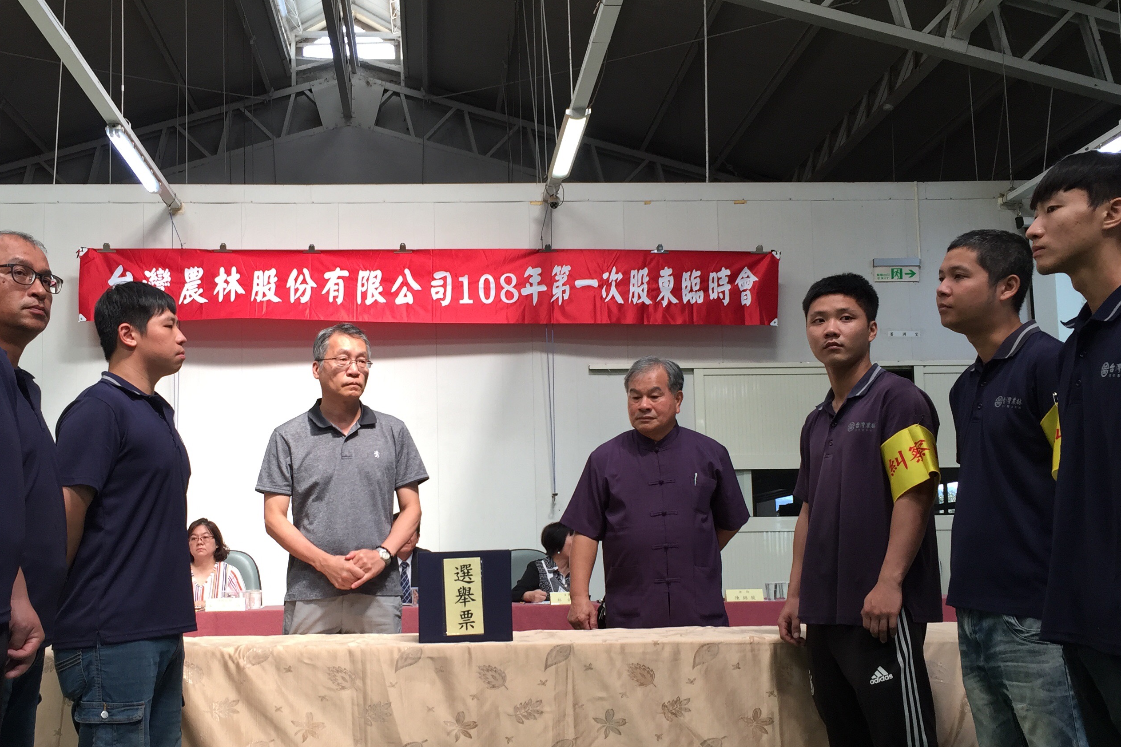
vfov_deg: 34.1
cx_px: 485
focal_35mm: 39
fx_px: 1214
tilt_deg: +4.6
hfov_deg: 49.4
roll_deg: +0.0
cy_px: 460
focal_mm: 4.15
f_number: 2.2
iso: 32
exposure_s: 1/40
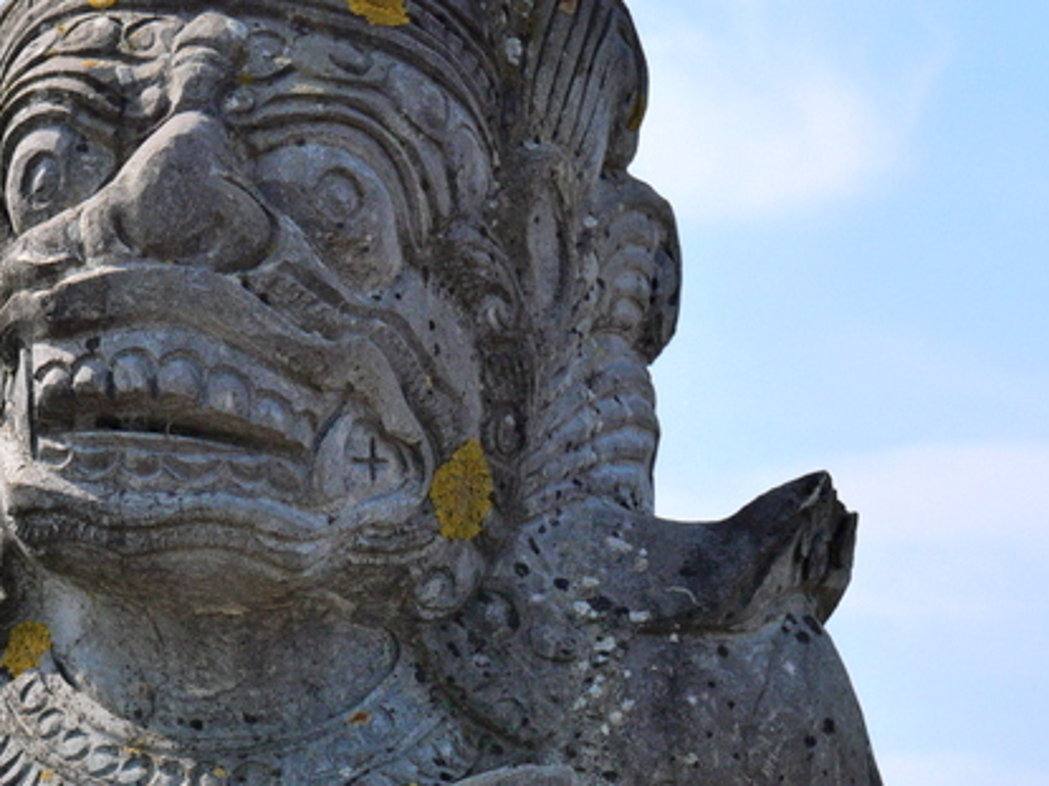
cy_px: 541
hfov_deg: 14.6
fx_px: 4090
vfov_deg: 11.0
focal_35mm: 135
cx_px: 336
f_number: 9
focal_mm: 35
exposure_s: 1/640
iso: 800
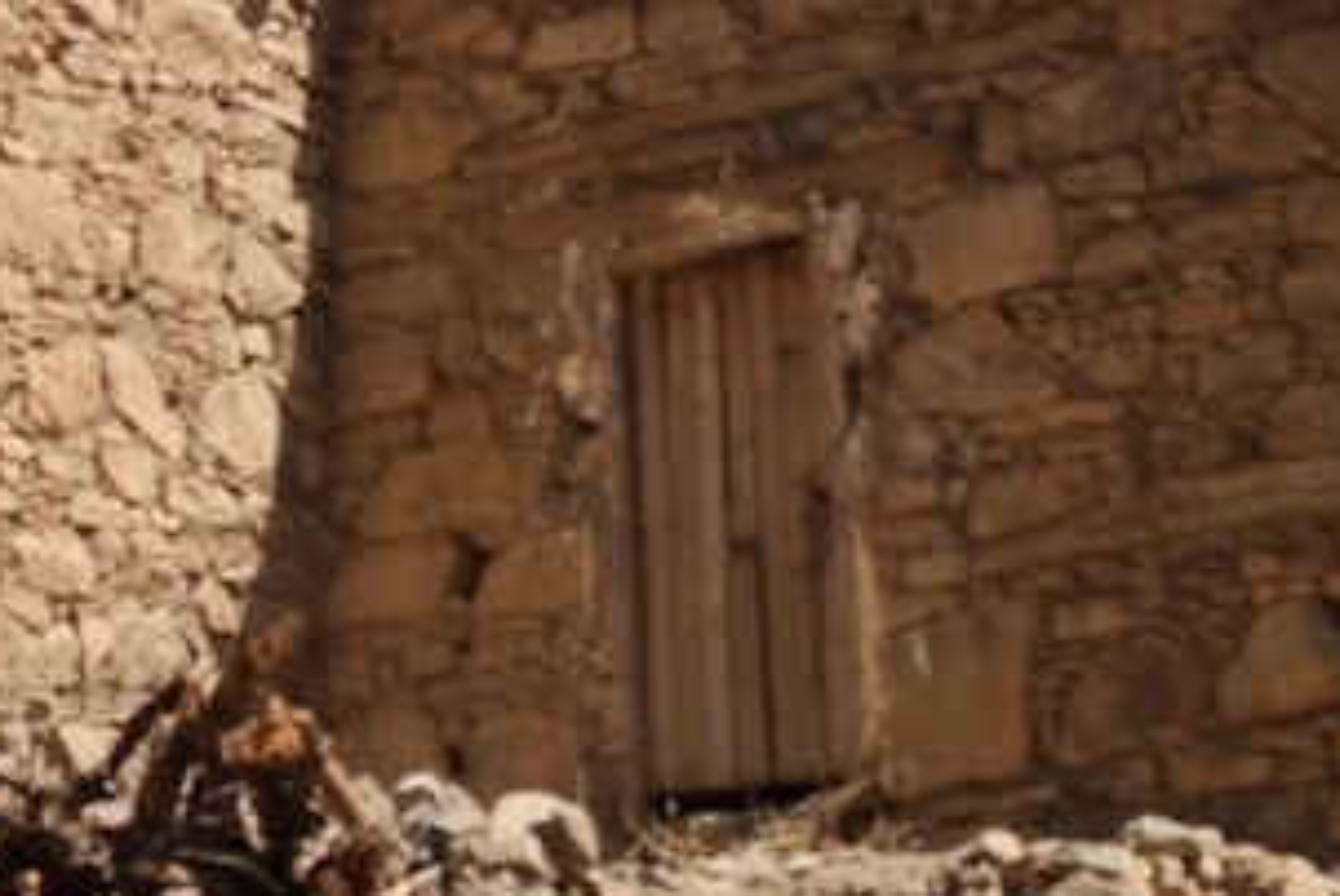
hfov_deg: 11.3
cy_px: -308
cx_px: 506
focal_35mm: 182
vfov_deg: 7.5
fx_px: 6781
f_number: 5.6
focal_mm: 28.9
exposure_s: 1/320
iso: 160
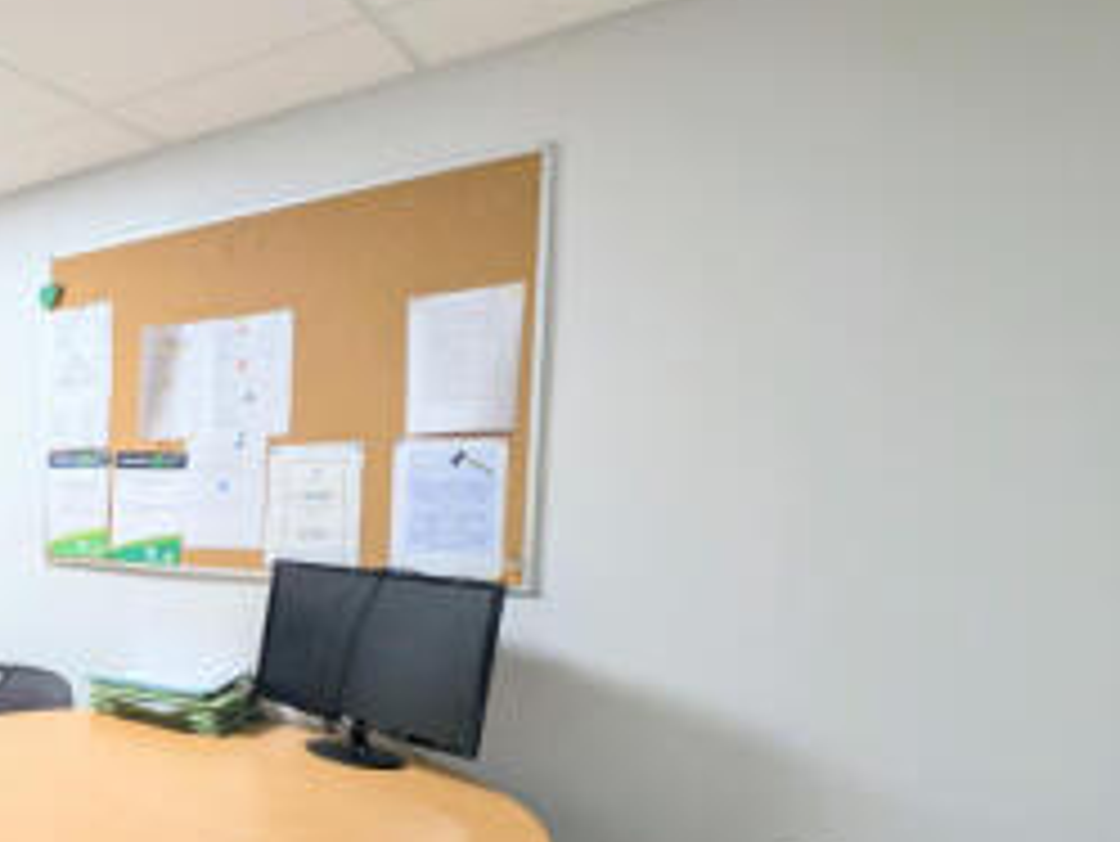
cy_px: 552
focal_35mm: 28
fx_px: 906
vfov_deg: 49.0
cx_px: -117
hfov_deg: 46.4
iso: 48
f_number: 1.95
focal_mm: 2.23
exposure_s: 1/25
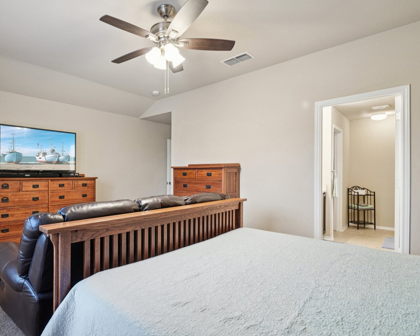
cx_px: 156
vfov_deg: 70.8
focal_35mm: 19
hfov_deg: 81.6
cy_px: 175
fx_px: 236
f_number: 8
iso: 400
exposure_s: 1/6
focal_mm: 16
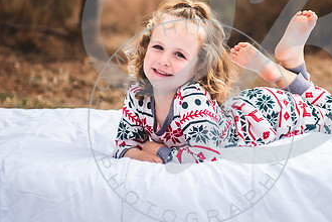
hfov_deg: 15.9
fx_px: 1180
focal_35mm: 128
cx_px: 248
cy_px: 38
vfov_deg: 10.7
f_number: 2.8
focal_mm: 70
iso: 100
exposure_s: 1/500
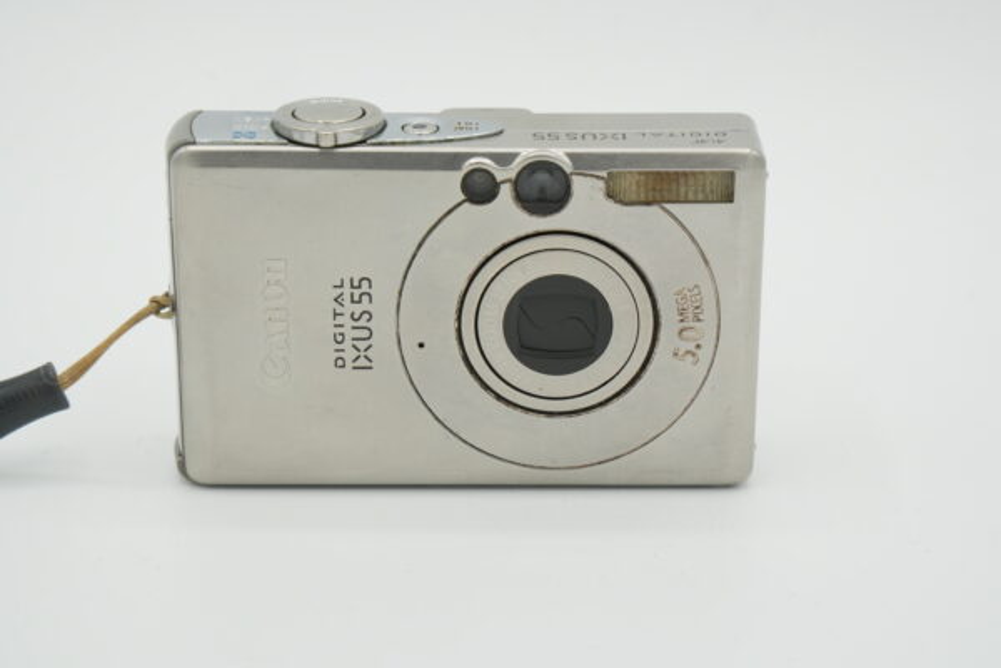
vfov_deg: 14.0
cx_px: 500
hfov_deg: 20.9
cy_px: 334
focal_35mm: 98
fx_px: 2711
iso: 500
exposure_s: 1/200
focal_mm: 65
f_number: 13
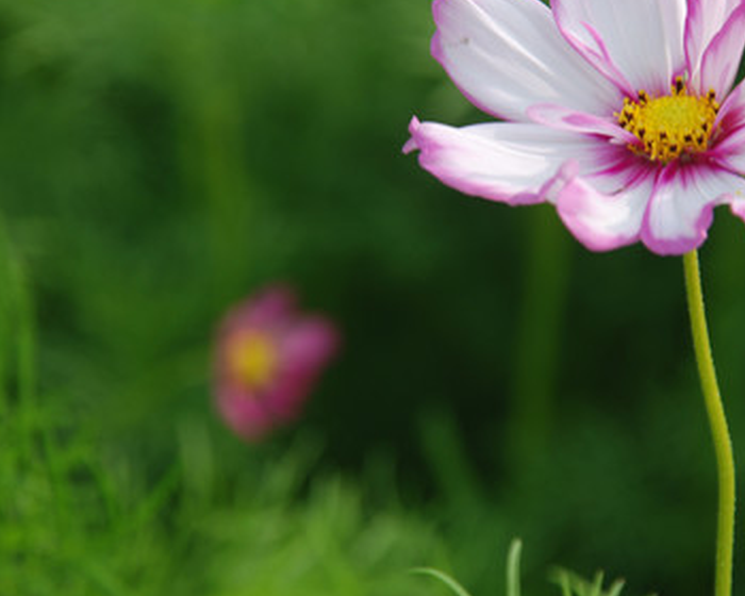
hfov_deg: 4.5
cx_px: 504
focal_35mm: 433
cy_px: 234
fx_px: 9547
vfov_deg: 3.6
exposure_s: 1/125
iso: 100
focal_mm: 200
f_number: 9
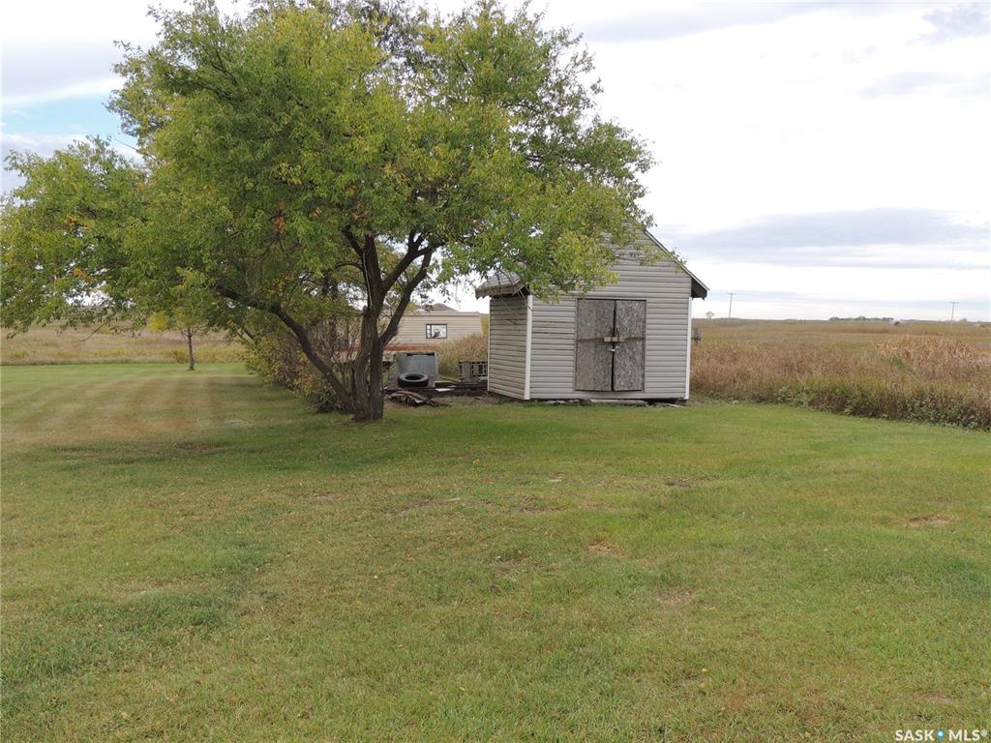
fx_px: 945
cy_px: 372
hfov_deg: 55.4
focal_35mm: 33
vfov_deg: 42.9
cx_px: 496
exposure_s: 1/320
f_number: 3.2
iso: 100
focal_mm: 5.8
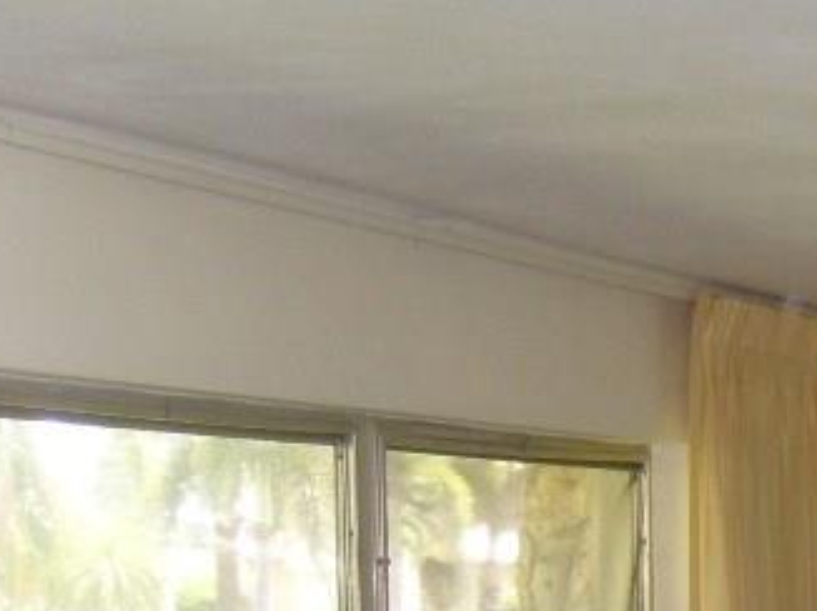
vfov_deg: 12.7
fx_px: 2594
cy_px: 957
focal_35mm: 110
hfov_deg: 16.4
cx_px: 1208
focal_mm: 5.8
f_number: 2.8
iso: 120
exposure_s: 1/45
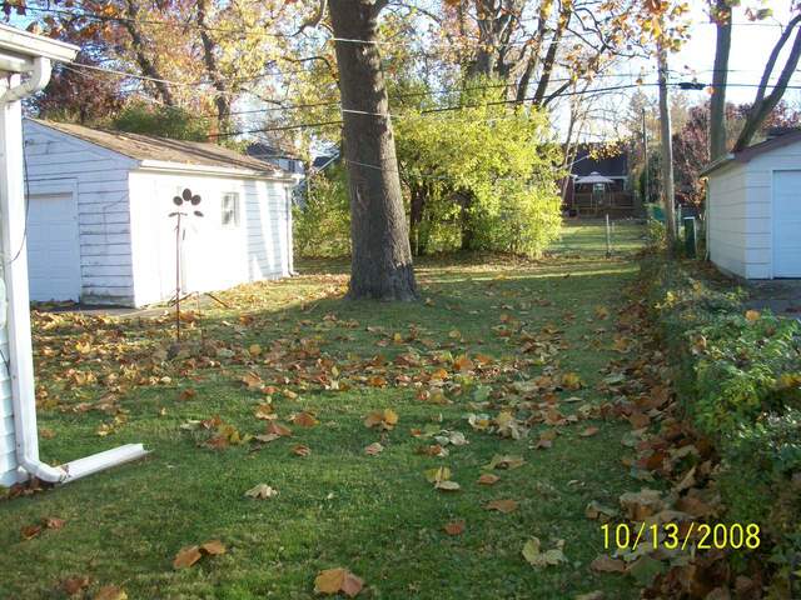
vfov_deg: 40.7
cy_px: 300
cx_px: 400
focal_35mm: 35
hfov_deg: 52.6
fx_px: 810
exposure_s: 1/160
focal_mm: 6.3
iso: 80
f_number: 3.1
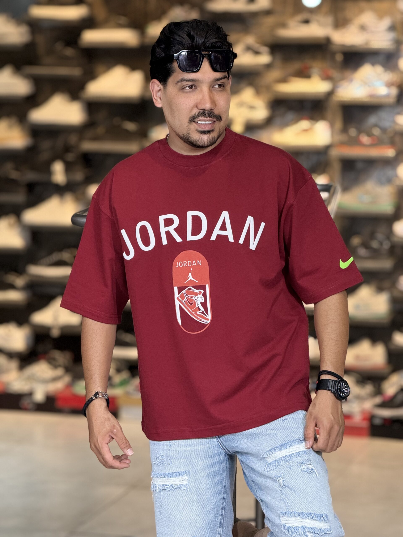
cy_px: 268
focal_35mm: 120
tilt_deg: -6.5
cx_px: 202
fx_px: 1863
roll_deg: -1.2
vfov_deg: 16.4
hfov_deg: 12.3
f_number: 2.8
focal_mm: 15.66
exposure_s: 1/100
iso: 200
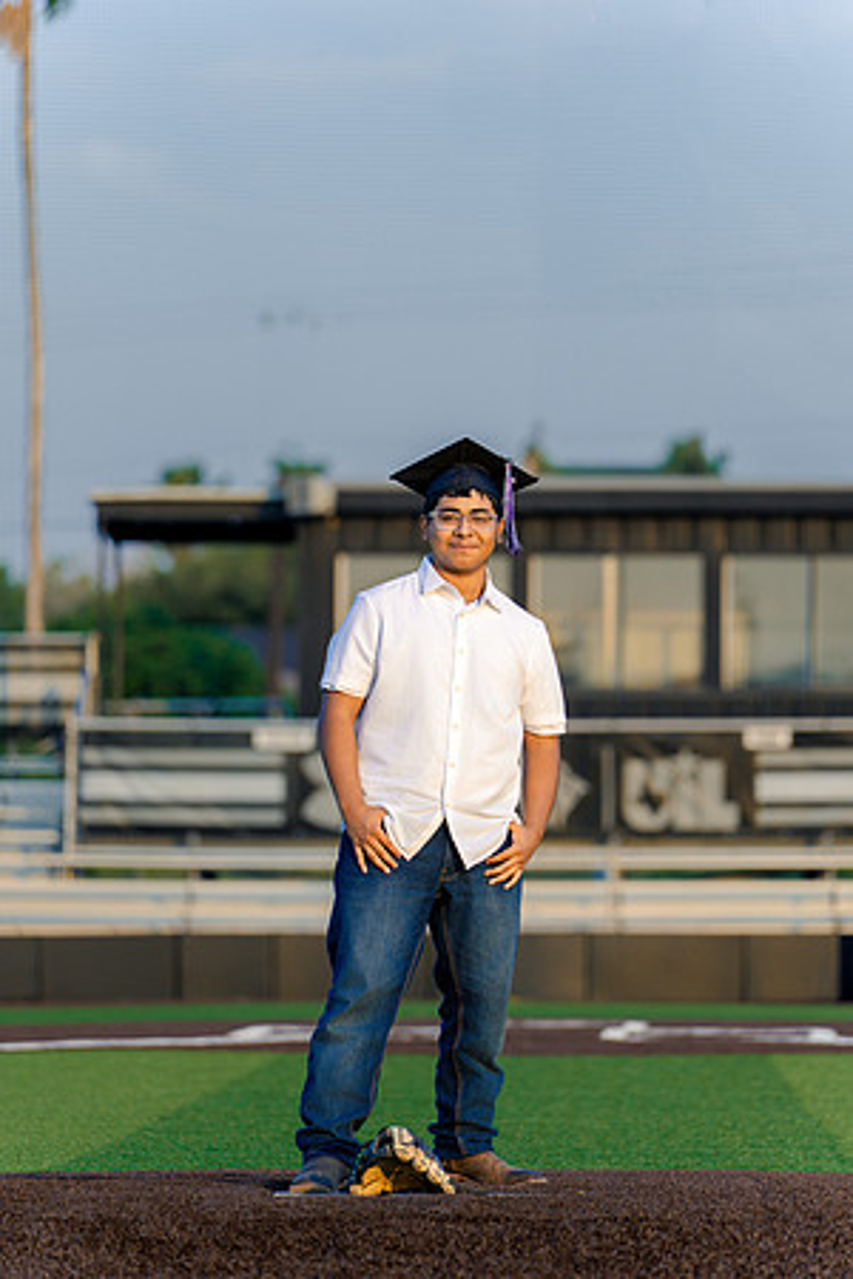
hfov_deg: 9.1
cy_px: 640
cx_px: 426
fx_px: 5331
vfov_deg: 13.7
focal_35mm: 150
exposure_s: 1/640
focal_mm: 150
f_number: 2.8
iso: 100
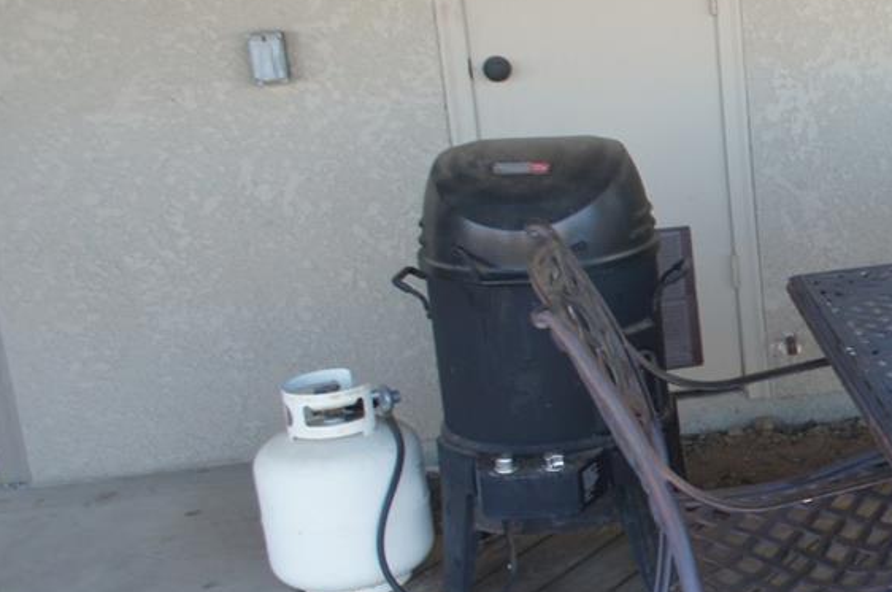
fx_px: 1583
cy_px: 309
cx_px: 1184
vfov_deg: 21.2
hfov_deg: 26.3
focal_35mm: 64
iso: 200
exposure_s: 1/160
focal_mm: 16
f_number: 4
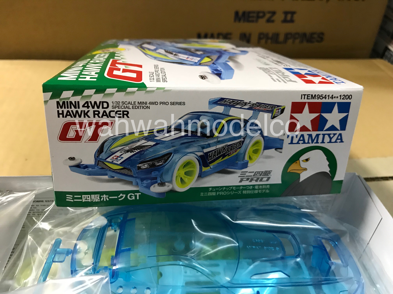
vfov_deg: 49.7
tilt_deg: -36.5
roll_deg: -3.0
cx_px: 196
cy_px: 147
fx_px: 318
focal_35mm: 28
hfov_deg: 63.4
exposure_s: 1/17
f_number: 1.8
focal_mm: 3.99
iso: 100
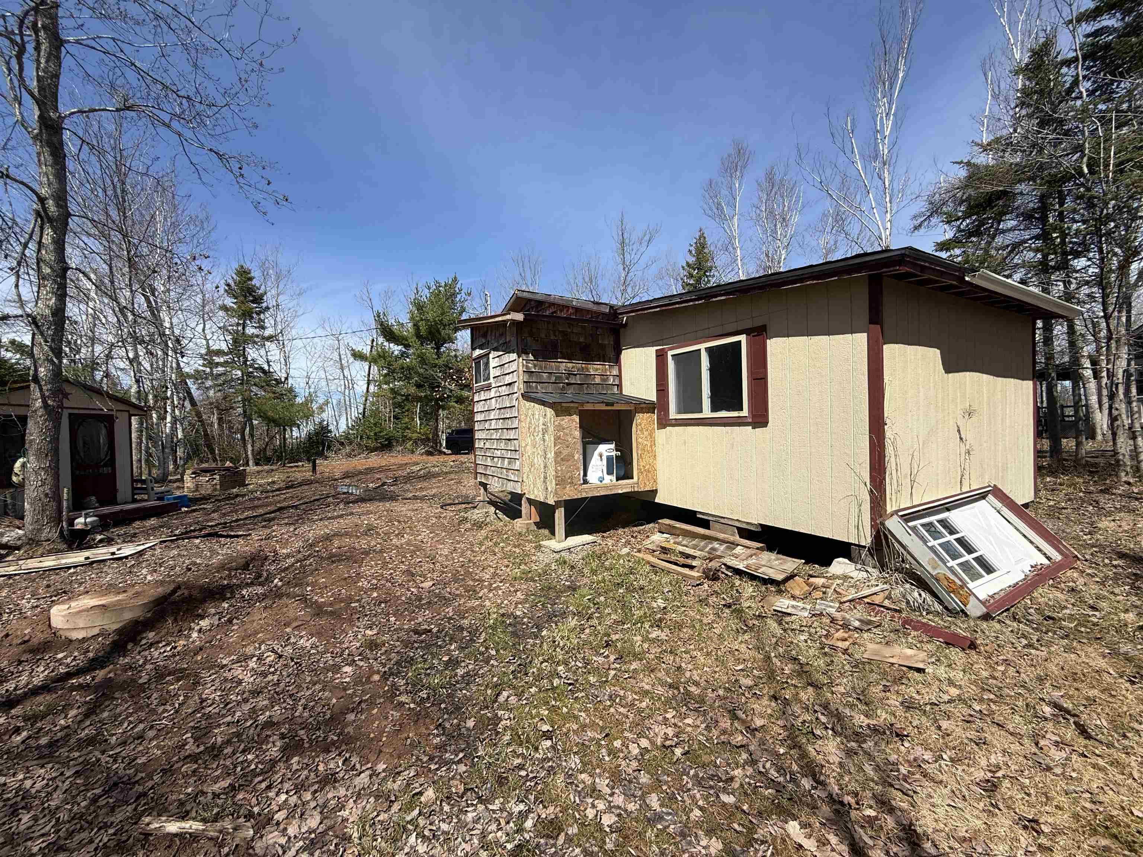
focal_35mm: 14
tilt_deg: +1.5
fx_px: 462
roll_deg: +0.9
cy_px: 428
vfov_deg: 85.7
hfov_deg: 102.1
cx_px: 572
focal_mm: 2.22
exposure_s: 1/2165
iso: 50
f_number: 2.2
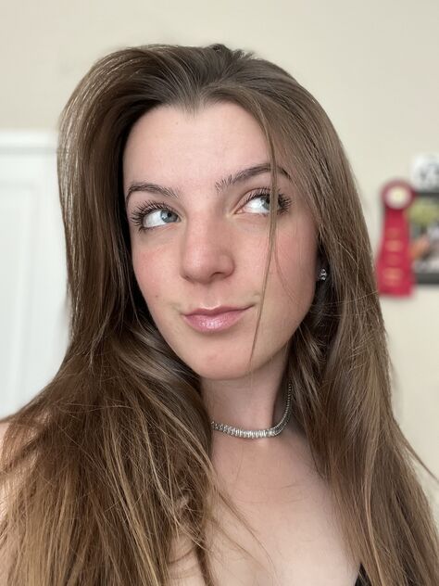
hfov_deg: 46.8
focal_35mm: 30
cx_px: 220
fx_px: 507
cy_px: 293
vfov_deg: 60.0
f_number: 2.2
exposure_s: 1/60
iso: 160
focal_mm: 2.71
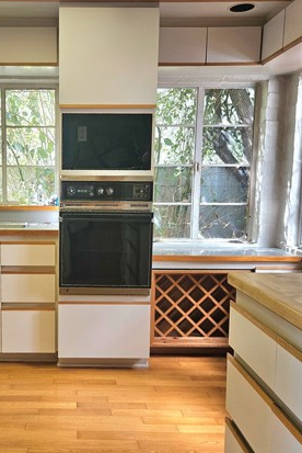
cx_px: 77
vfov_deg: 51.8
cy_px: 241
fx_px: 465
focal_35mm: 37
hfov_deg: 35.2
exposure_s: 1/120
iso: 125
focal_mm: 5.4
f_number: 1.8
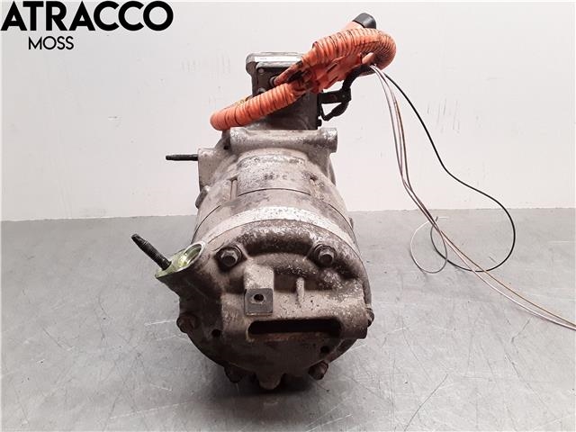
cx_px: 288
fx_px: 466
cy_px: 216
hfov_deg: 63.4
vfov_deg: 49.7
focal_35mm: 28
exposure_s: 1/100
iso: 100
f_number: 1.9
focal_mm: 2.91
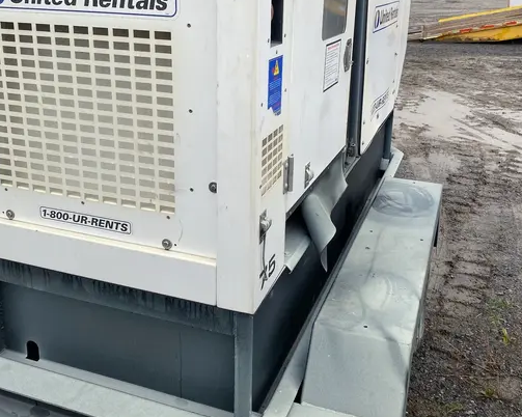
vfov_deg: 39.6
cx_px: 265
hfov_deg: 49.1
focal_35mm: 37
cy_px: 140
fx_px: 571
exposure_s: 1/669
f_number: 1.8
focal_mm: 4.25
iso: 32
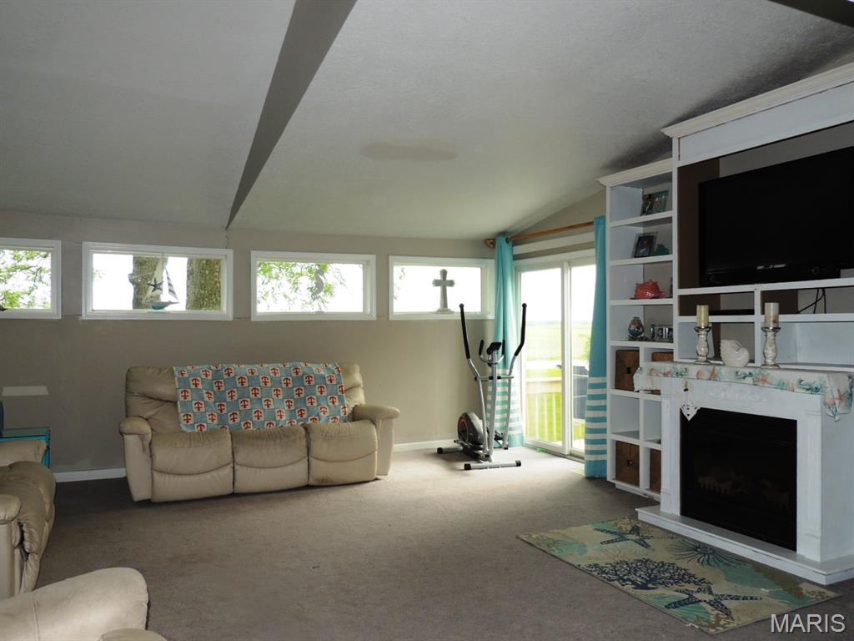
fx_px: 691
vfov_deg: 49.7
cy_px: 320
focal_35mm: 28
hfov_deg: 63.4
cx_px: 427
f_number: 3.1
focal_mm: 4.9
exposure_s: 1/125
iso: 100
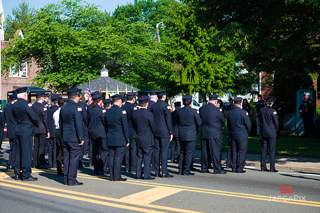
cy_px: 106
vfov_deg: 17.5
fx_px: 693
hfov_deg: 26.0
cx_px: 160
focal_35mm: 78
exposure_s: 1/2000
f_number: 3.2
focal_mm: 78
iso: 200
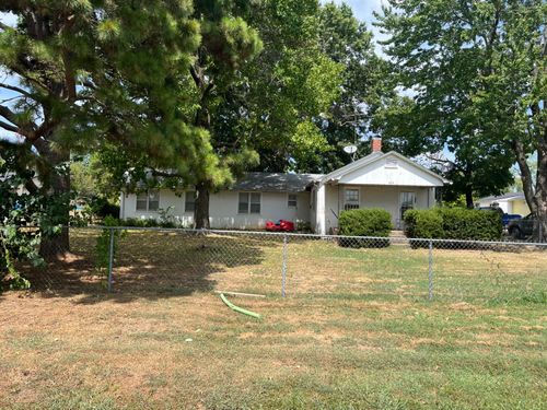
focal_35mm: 26
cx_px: 274
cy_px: 205
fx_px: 411
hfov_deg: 67.3
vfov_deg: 53.1
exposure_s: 1/1862
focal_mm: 5.1
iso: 50
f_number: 1.6
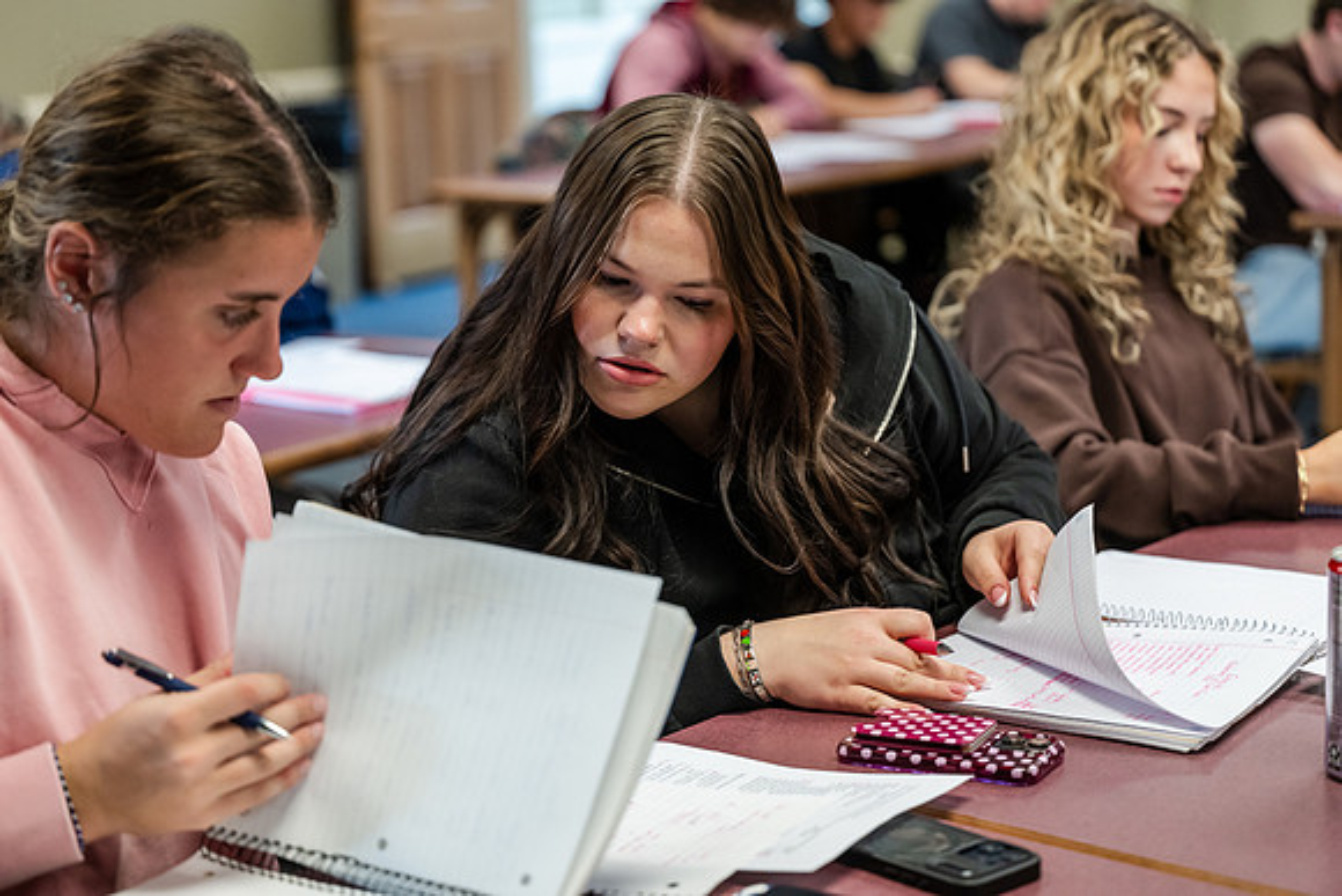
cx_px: 671
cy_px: 448
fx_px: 2610
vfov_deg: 19.5
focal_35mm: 70
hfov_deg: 28.8
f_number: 2.8
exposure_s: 1/200
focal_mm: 70
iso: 1600
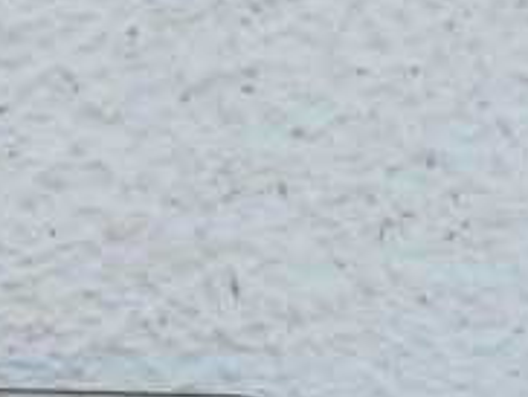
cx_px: 90
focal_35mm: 79
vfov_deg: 18.2
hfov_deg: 24.2
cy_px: 406
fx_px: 1207
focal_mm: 4.3
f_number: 3
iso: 80
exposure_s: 1/160
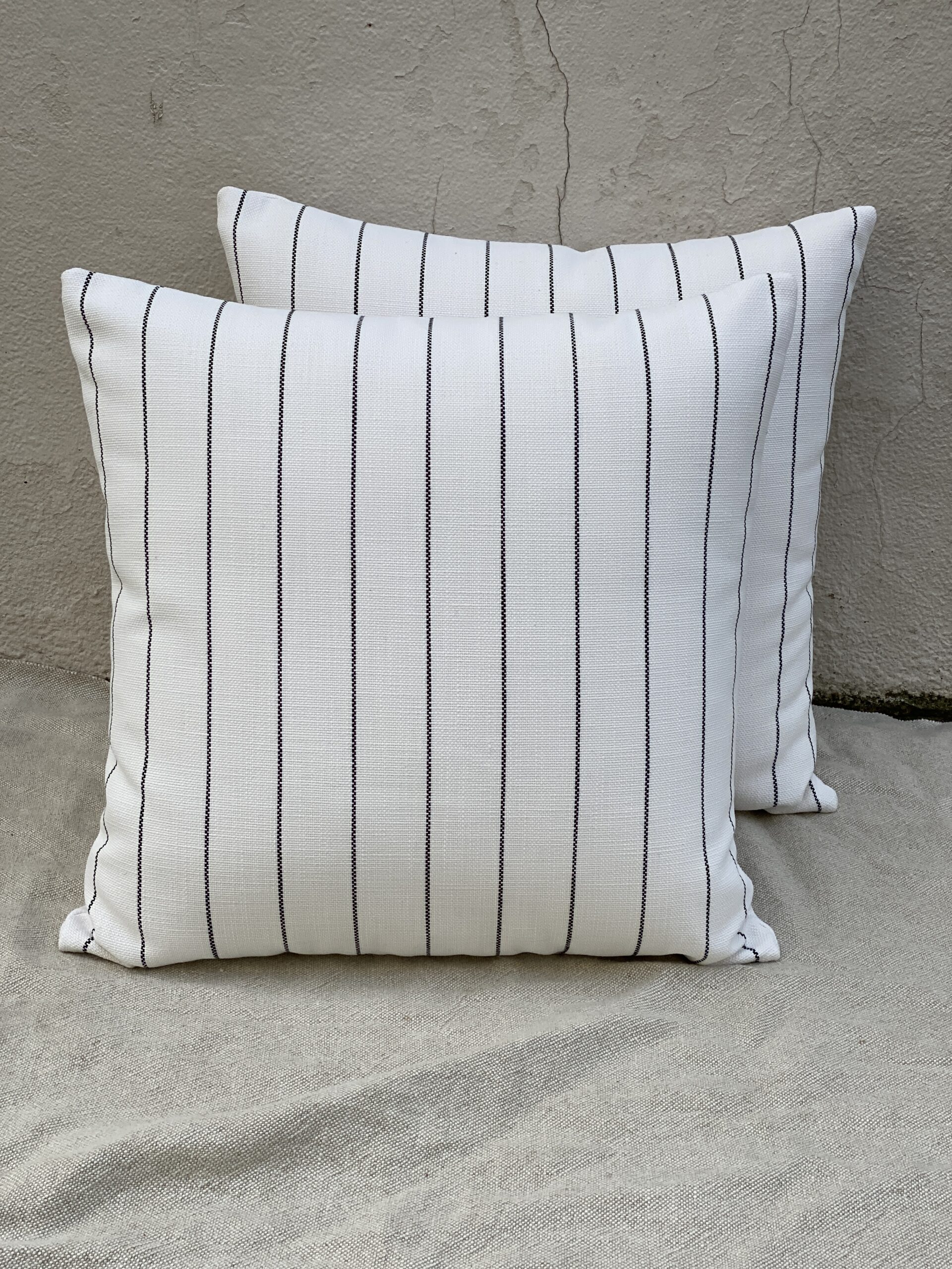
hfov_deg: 28.0
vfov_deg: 36.8
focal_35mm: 52
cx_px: 476
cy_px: 634
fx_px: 1907
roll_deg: -2.9
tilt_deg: -24.8
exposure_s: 1/527
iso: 20
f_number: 2
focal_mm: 6
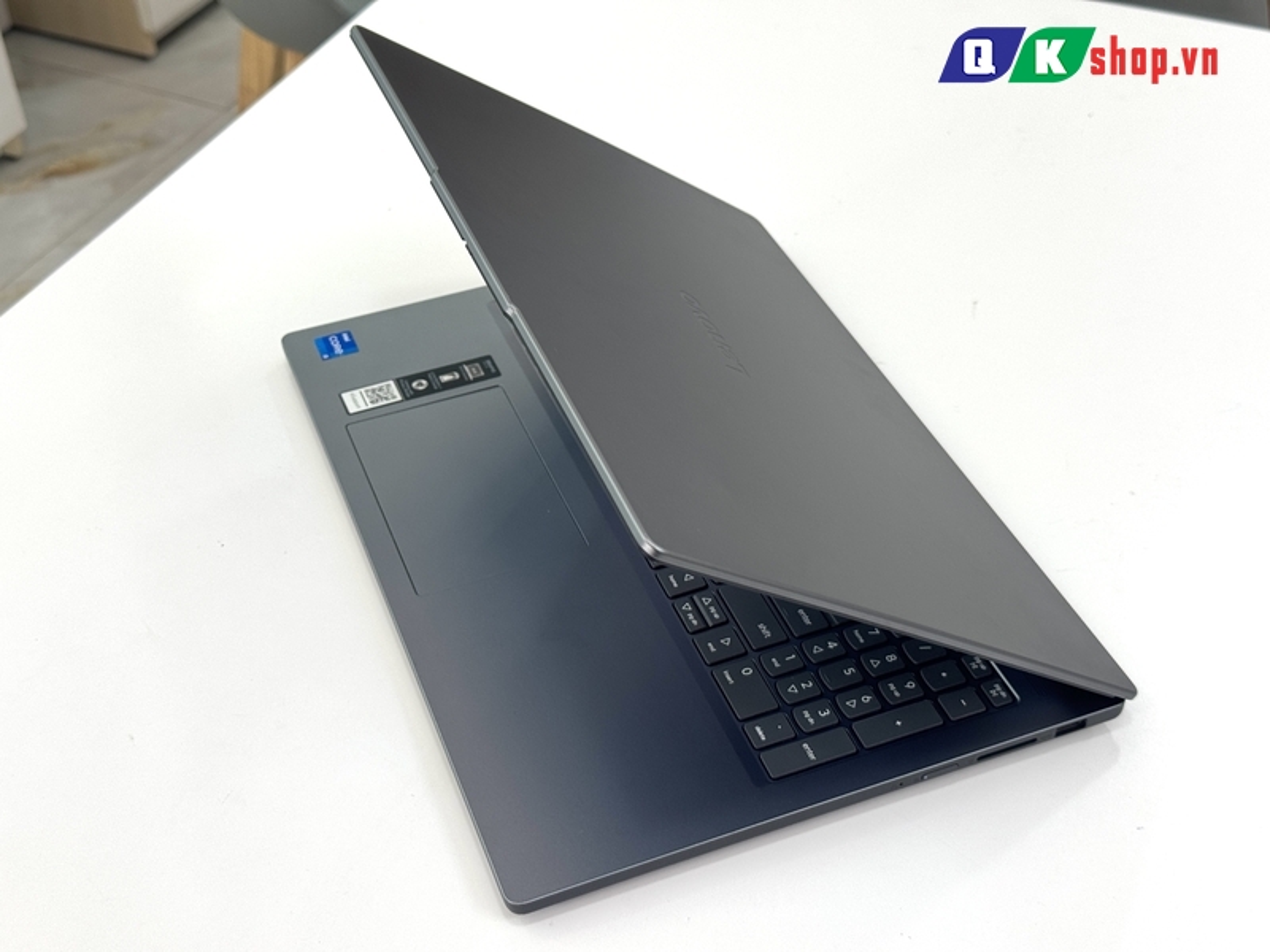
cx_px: 635
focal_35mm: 48
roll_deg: +2.4
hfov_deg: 39.7
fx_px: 1761
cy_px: 476
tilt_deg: -42.7
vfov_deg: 30.3
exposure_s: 1/121
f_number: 1.78
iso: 50
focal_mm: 6.76
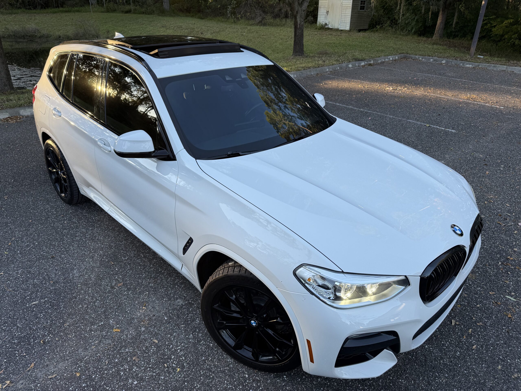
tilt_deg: -28.2
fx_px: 361
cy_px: 196
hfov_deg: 71.6
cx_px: 260
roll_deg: -1.1
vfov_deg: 56.8
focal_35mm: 24
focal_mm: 6.76
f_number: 1.78
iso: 80
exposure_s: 1/423
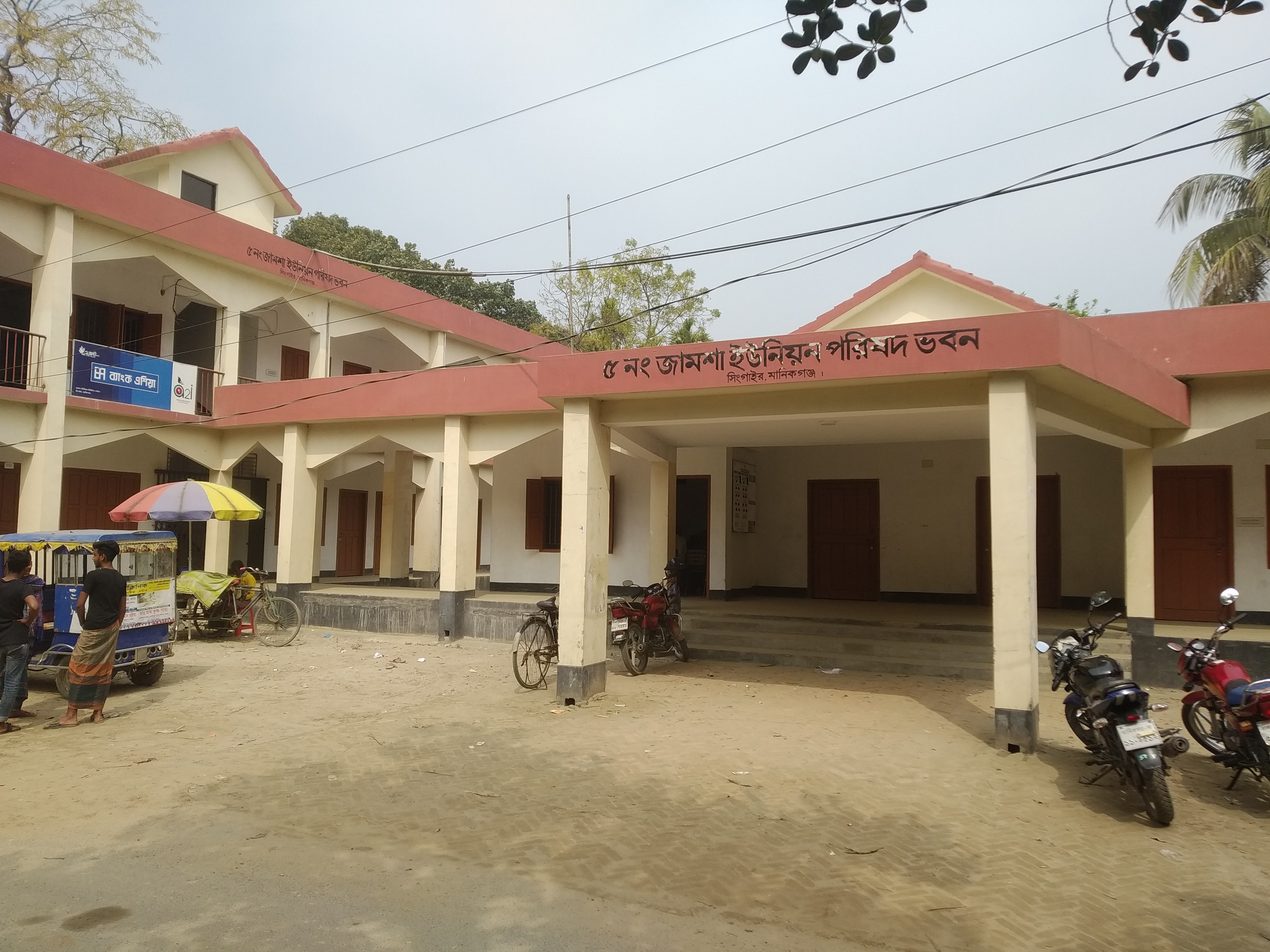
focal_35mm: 26
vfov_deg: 53.1
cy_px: 476
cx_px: 635
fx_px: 954
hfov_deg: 67.3
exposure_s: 1/1031
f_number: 2.2
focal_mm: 3.82
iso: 100
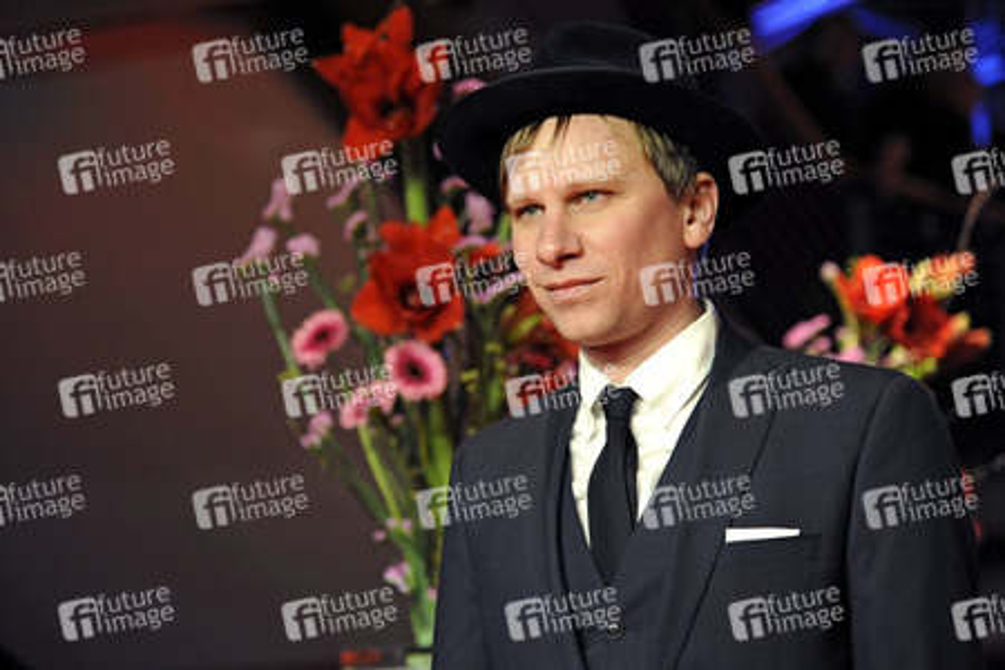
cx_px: 502
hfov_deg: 17.1
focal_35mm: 120
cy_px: 335
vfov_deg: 11.4
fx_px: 3350
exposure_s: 1/125
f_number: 4
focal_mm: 120
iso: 2000
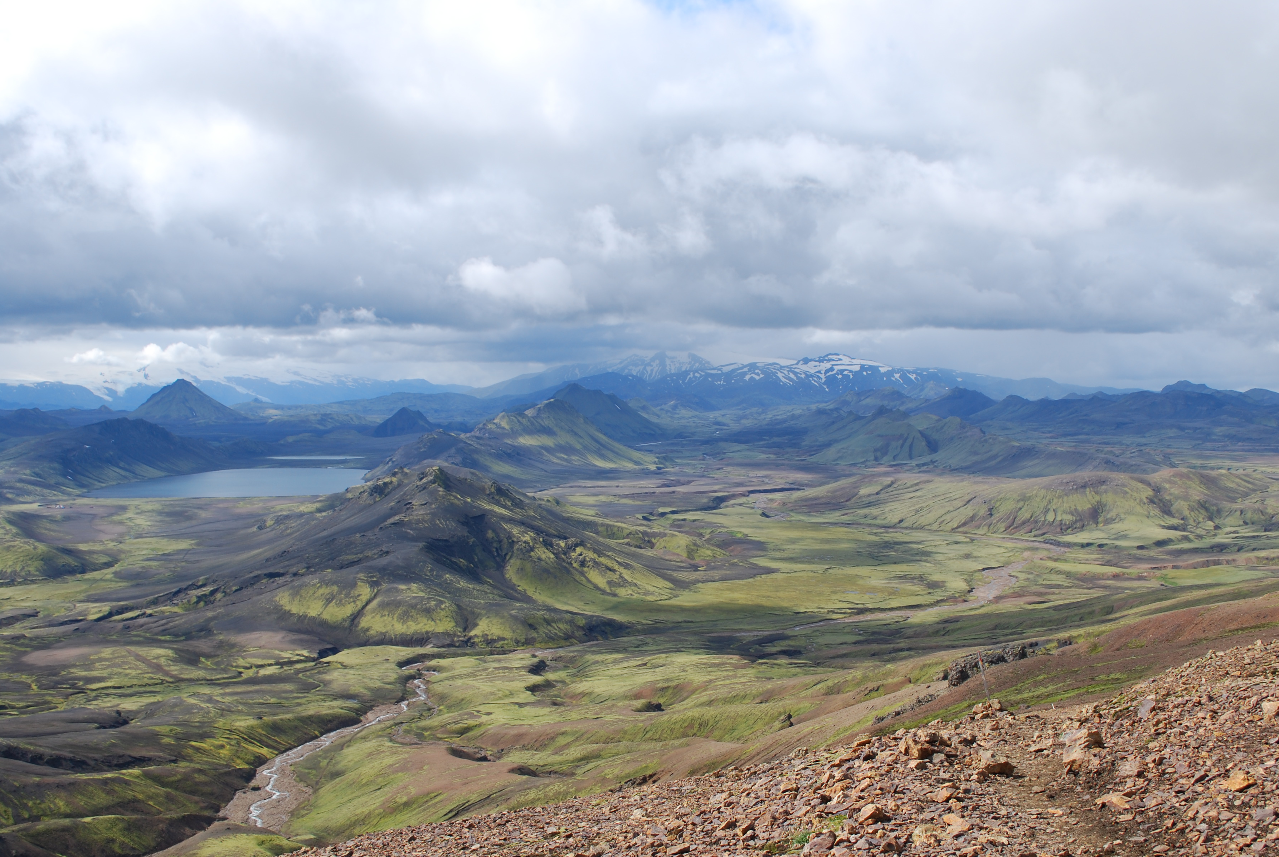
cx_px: 684
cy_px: 459
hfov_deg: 49.5
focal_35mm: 39
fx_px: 1387
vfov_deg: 34.3
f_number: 8
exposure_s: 1/250
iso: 100
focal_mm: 24
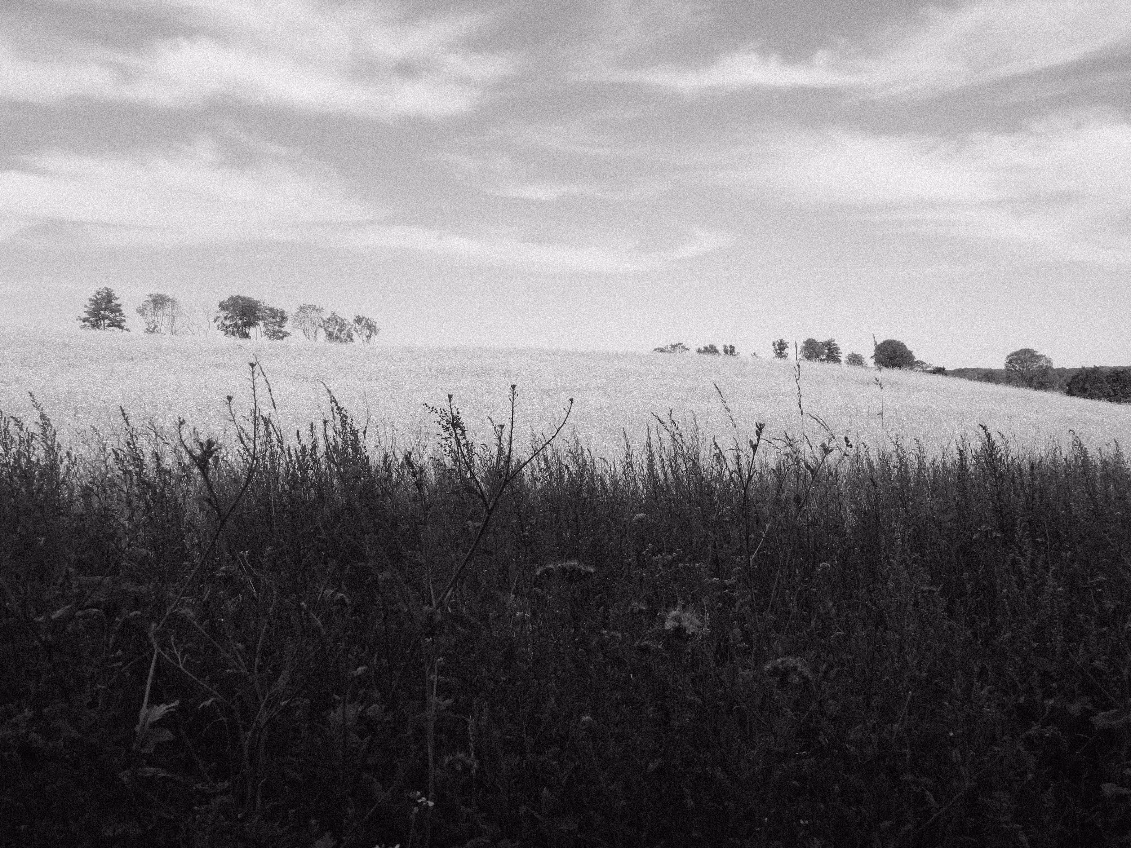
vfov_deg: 44.2
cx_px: 566
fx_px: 1046
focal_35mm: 32
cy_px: 424
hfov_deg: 56.8
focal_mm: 6.8
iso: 100
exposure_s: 1/800
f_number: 3.5
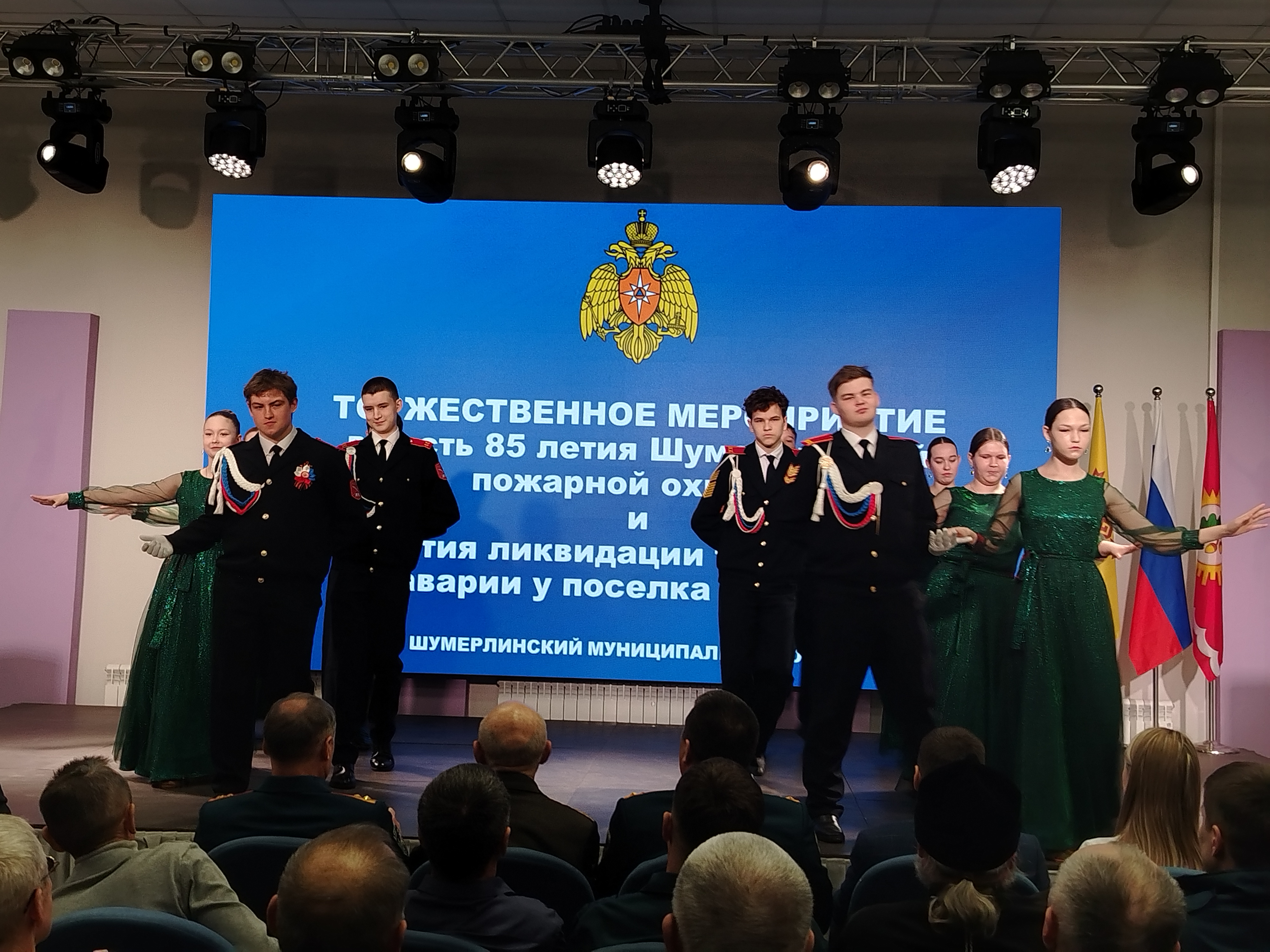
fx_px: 1504
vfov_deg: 35.1
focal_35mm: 41
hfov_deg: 45.8
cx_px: 635
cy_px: 476
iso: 344
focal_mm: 5.25
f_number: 1.75
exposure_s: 1/50
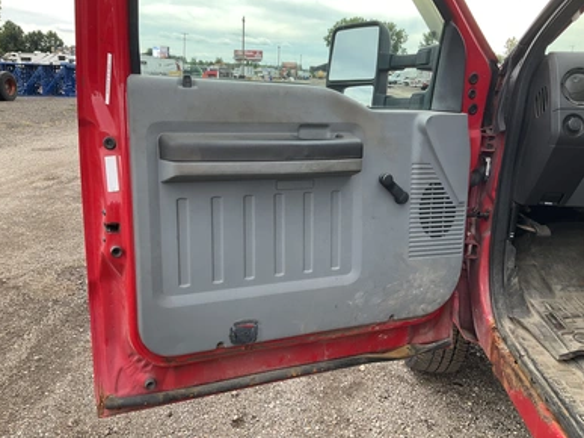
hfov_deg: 60.0
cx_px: 290
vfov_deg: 46.8
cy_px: 213
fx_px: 506
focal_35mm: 30
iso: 20
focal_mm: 3
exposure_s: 1/168
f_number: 1.8
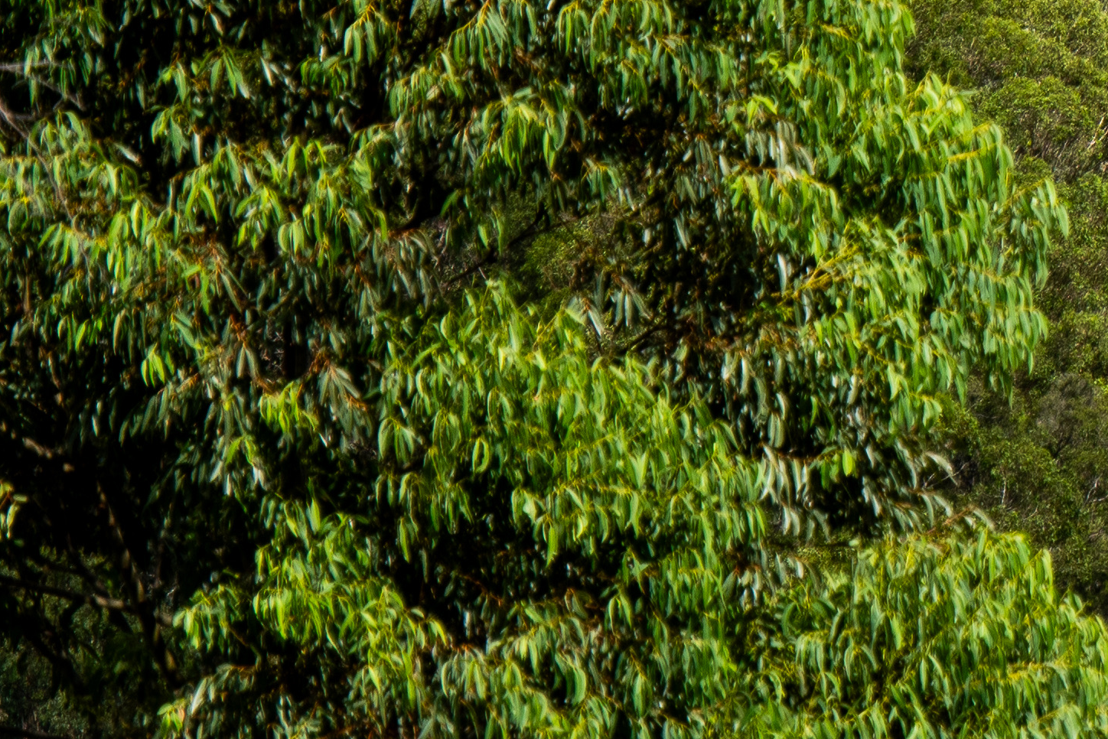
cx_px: 2048
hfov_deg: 4.7
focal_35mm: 435
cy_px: -785
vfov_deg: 3.1
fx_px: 13390
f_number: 5.6
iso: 100
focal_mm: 70
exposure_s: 1/500
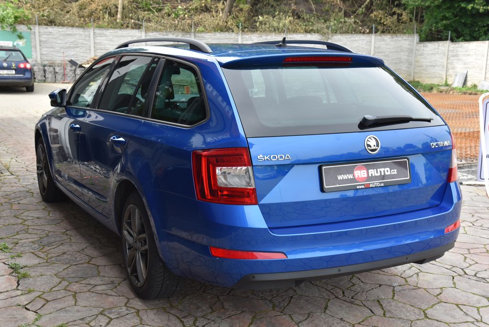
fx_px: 625
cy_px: 164
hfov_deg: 42.7
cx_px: 244
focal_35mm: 46
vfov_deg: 29.3
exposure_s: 1/200
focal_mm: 46
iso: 500
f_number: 7.1
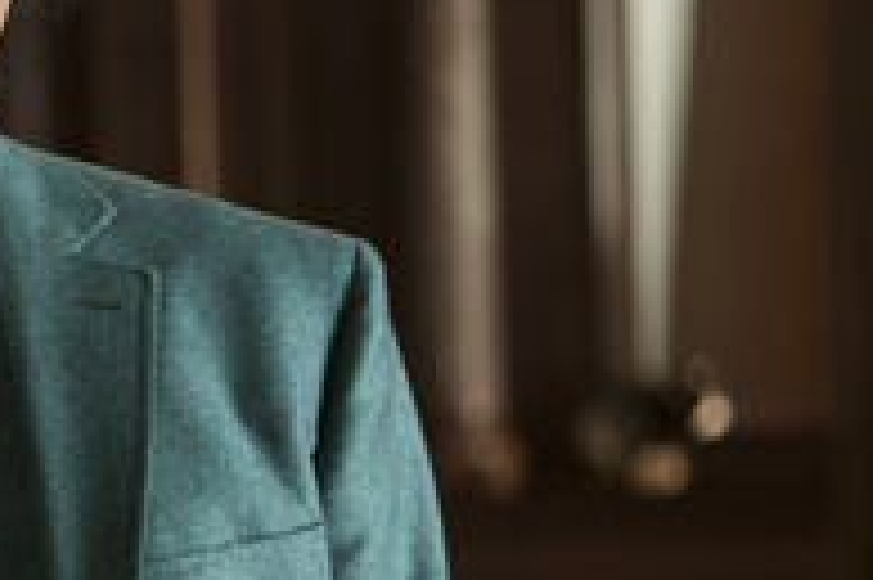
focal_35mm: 330
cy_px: 432
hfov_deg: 6.2
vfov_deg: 4.2
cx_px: -310
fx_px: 7996
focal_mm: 105
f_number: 2.8
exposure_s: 1/125
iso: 800
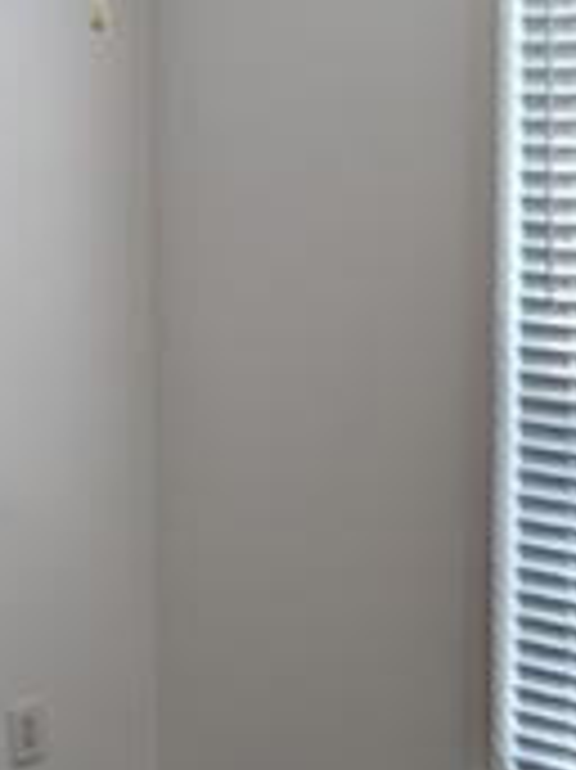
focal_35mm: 108
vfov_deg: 18.2
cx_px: -50
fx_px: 2399
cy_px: 387
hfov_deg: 13.4
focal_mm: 6.81
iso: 41
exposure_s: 1/221
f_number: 1.85
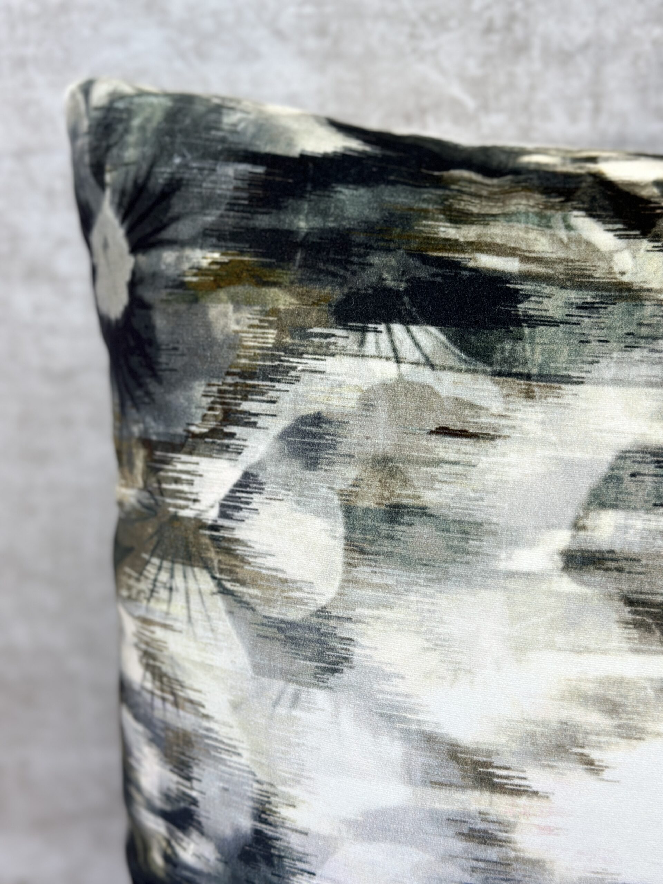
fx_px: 1226
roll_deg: +1.8
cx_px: 332
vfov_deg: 39.7
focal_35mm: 48
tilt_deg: -17.4
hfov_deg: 30.3
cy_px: 442
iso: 64
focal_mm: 6.86
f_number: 1.78
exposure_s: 1/138
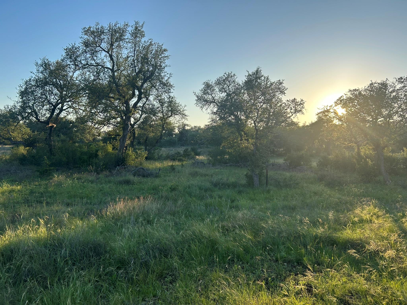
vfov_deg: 53.1
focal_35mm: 26
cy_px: 152
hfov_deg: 67.3
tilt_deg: -1.9
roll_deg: -1.2
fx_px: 306
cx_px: 204
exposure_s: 1/1575
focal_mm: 5.7
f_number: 1.5
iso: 50
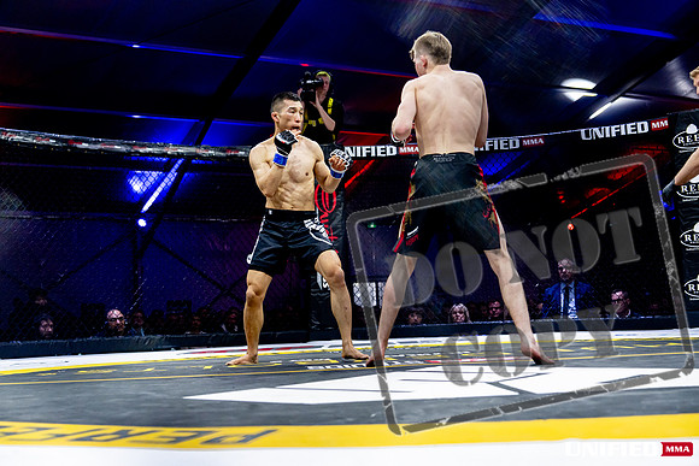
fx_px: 913
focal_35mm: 47
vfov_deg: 28.7
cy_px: 233
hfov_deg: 41.9
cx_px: 350
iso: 3200
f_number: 2.8
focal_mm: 47
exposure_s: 1/1250
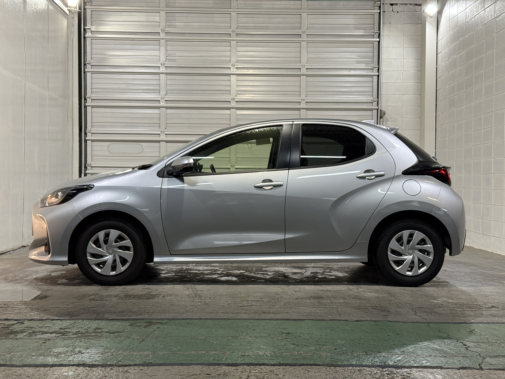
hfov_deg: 39.7
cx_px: 252
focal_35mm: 48
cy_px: 190
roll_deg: -0.5
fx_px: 700
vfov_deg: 30.3
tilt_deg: -0.5
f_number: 1.78
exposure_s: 1/60
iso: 80
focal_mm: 6.76
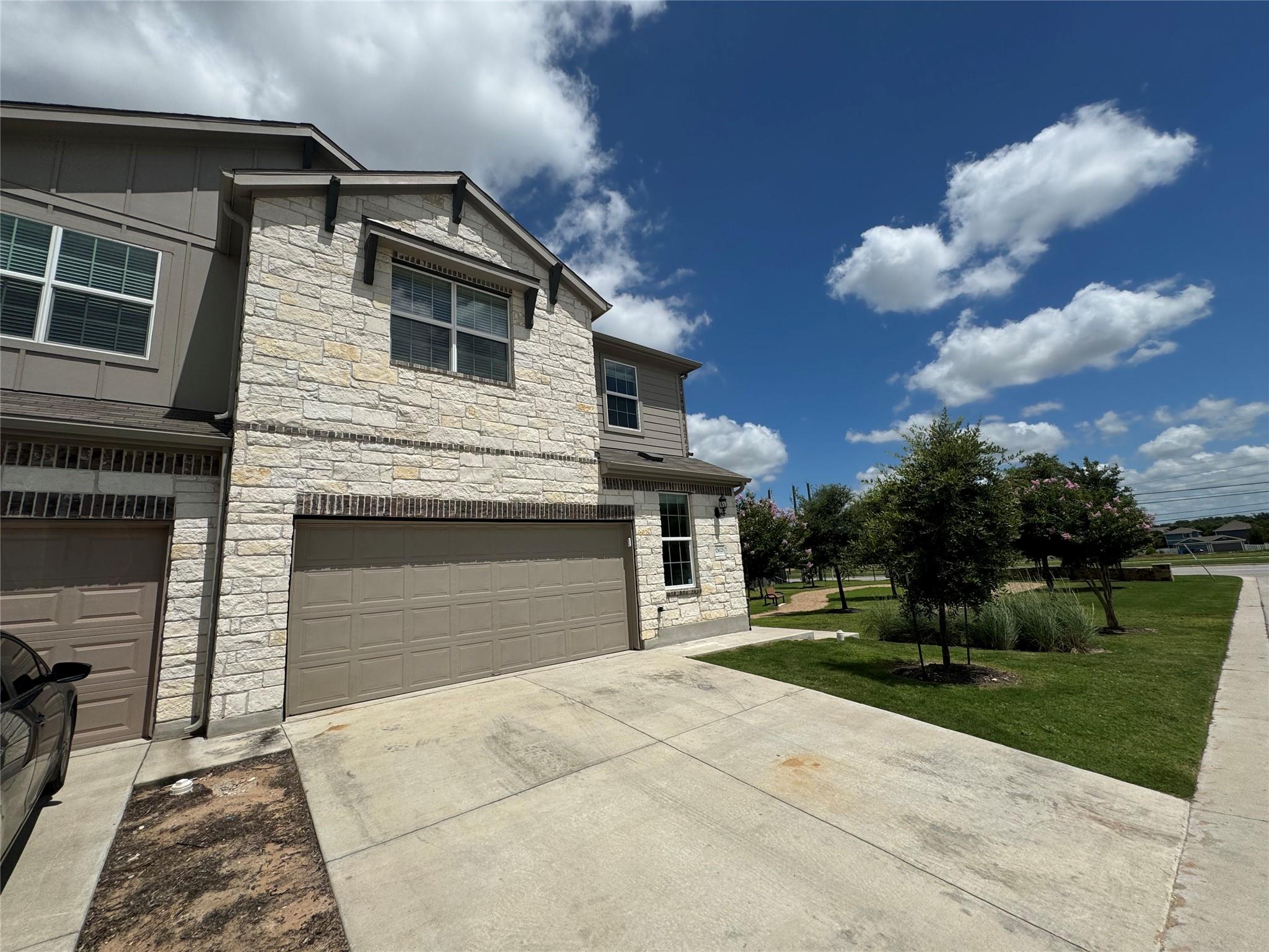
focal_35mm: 14
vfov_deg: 85.7
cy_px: 476
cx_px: 634
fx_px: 513
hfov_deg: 102.1
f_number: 2.2
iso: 40
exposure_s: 1/4367
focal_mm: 2.22
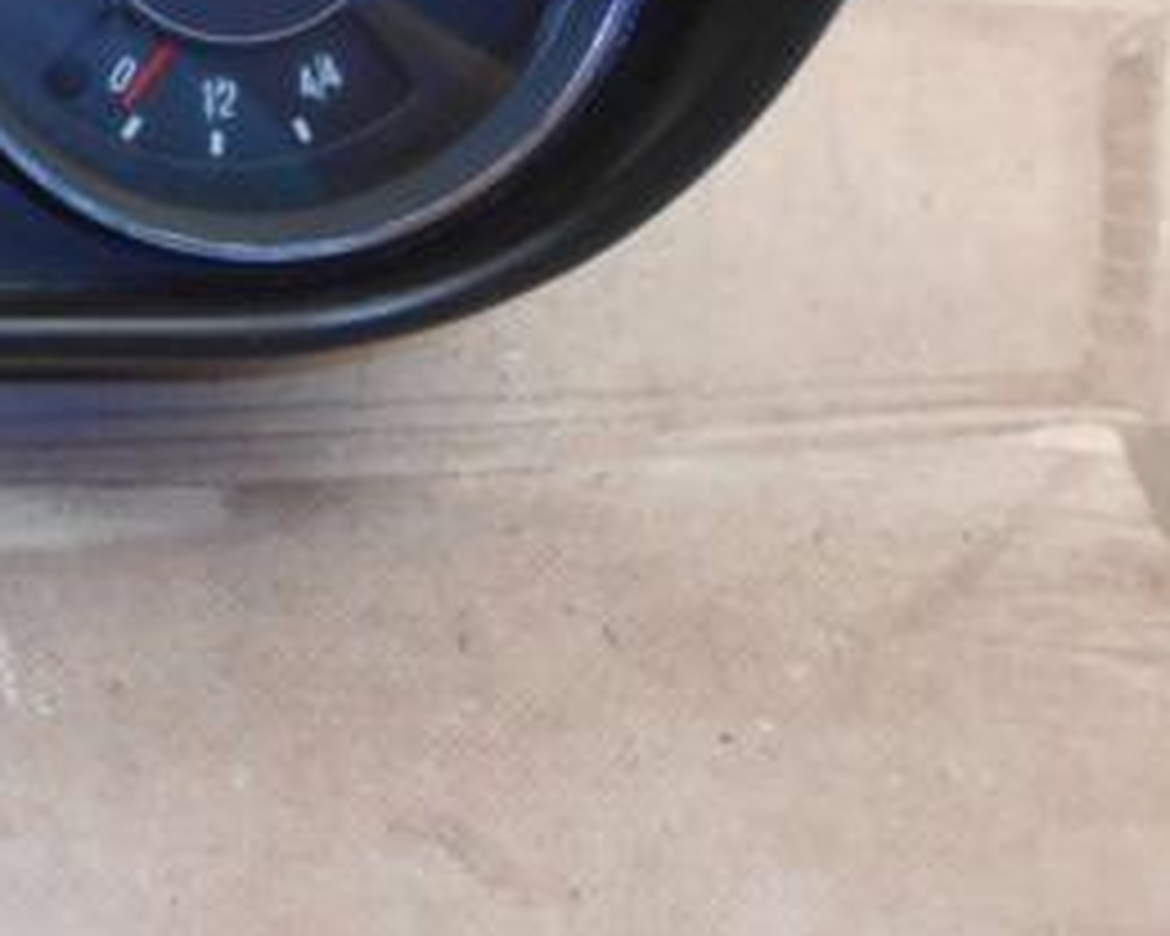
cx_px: -297
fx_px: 2701
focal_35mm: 78
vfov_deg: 19.6
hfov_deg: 22.2
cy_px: 274
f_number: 3.5
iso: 200
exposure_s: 1/30
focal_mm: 4.6
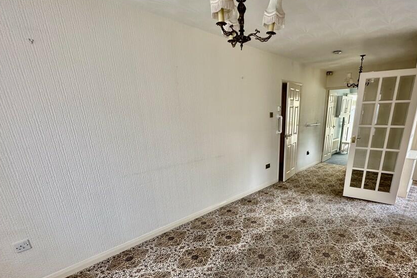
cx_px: 243
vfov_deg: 66.1
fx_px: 208
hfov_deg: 89.2
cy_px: 178
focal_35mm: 18
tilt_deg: -18.6
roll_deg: +0.9
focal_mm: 2.22
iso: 160
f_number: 2.2
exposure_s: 1/99
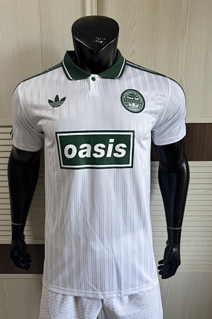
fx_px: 230
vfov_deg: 69.4
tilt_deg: -13.5
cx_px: 98
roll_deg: +0.7
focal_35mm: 26
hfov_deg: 49.5
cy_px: 156
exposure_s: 1/100
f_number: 1.78
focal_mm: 6.76
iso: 80
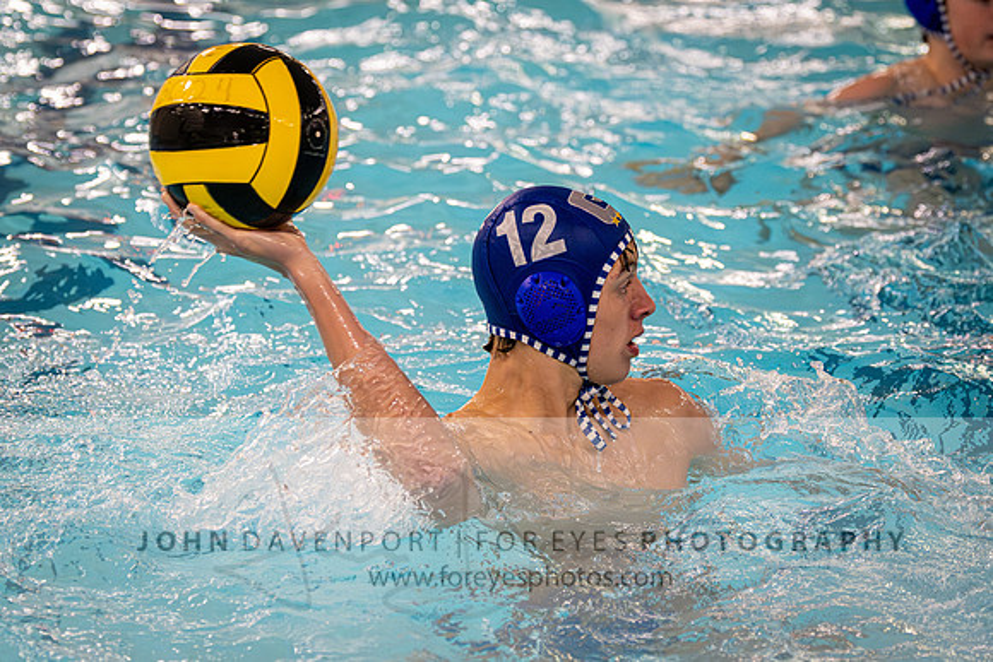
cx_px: 480
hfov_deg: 10.9
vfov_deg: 7.3
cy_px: 293
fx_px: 5183
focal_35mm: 188
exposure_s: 1/1000
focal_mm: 130
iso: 14400
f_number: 4
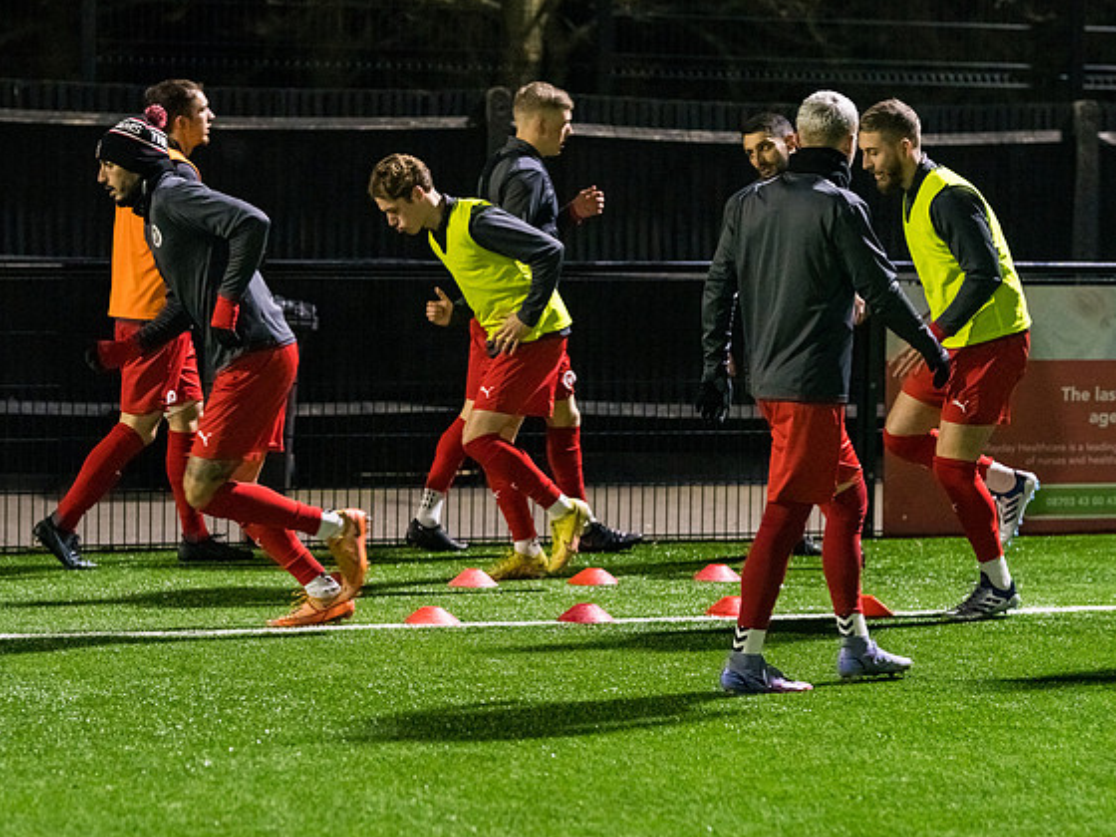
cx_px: 562
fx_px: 4352
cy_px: 362
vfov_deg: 11.0
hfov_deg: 14.6
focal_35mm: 135
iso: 5000
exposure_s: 1/640
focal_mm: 105
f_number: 2.5
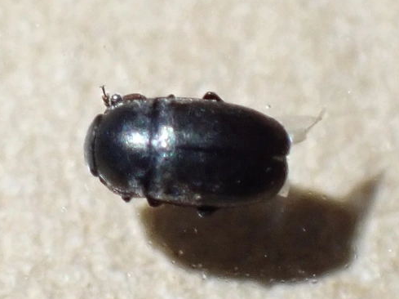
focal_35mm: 131
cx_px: 192
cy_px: 160
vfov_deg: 11.3
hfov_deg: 15.1
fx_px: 1509
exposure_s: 1/50
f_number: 4.9
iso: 500
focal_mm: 18
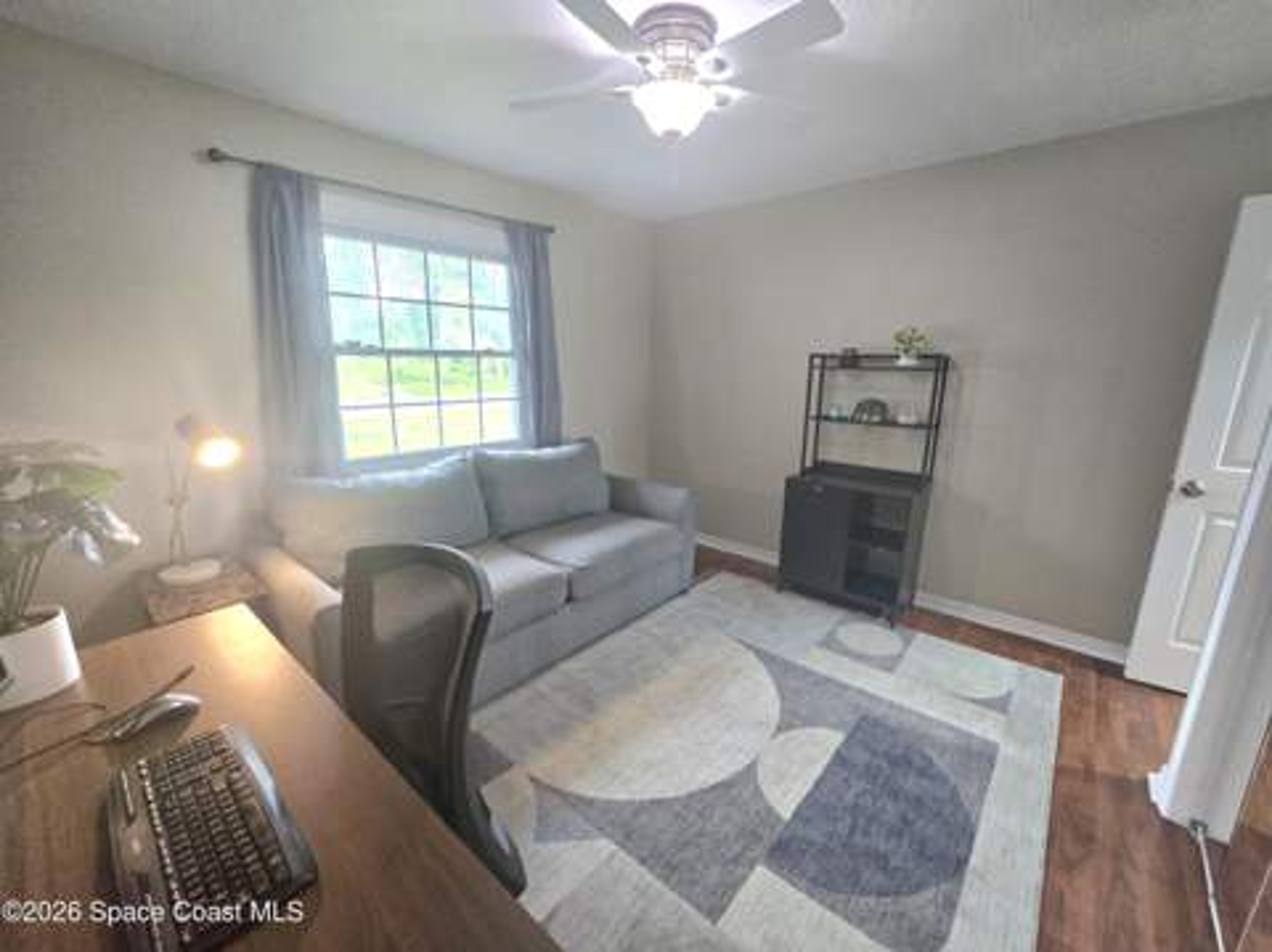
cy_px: 476
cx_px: 636
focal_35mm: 13
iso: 400
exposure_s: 1/60.2
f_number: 2.2
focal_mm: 2.2
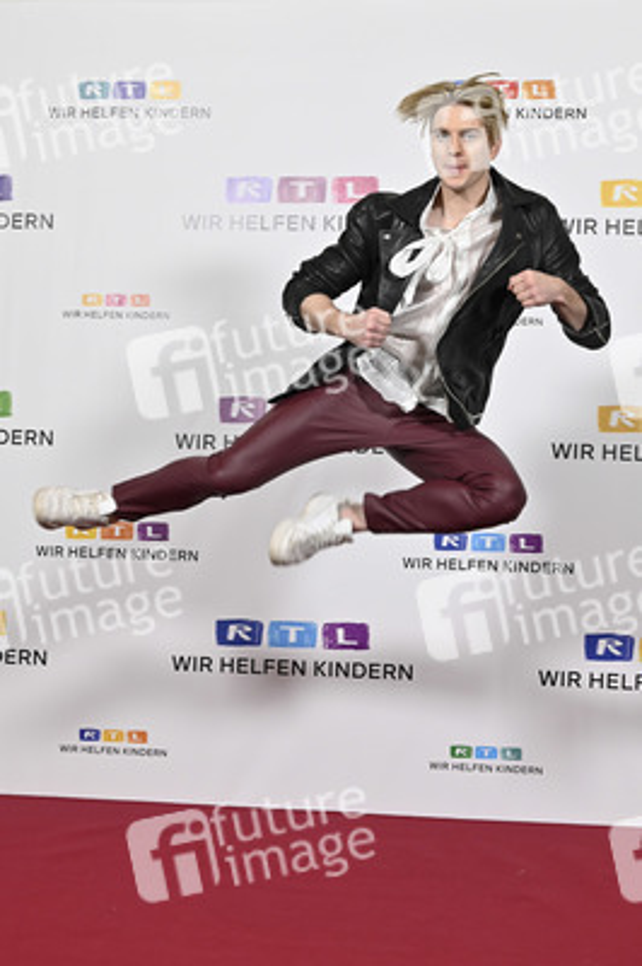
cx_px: 321
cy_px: 483
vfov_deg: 41.1
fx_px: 1286
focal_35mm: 48
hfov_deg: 28.0
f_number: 4
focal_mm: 48
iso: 1000
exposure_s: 1/320
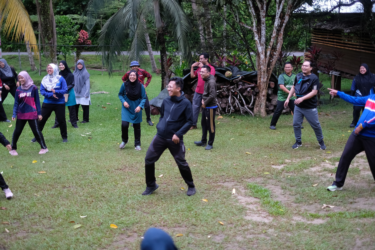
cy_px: 125
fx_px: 552
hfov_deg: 37.5
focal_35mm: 53
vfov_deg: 25.5
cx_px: 188
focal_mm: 35
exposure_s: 1/500
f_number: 1.4
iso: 1600
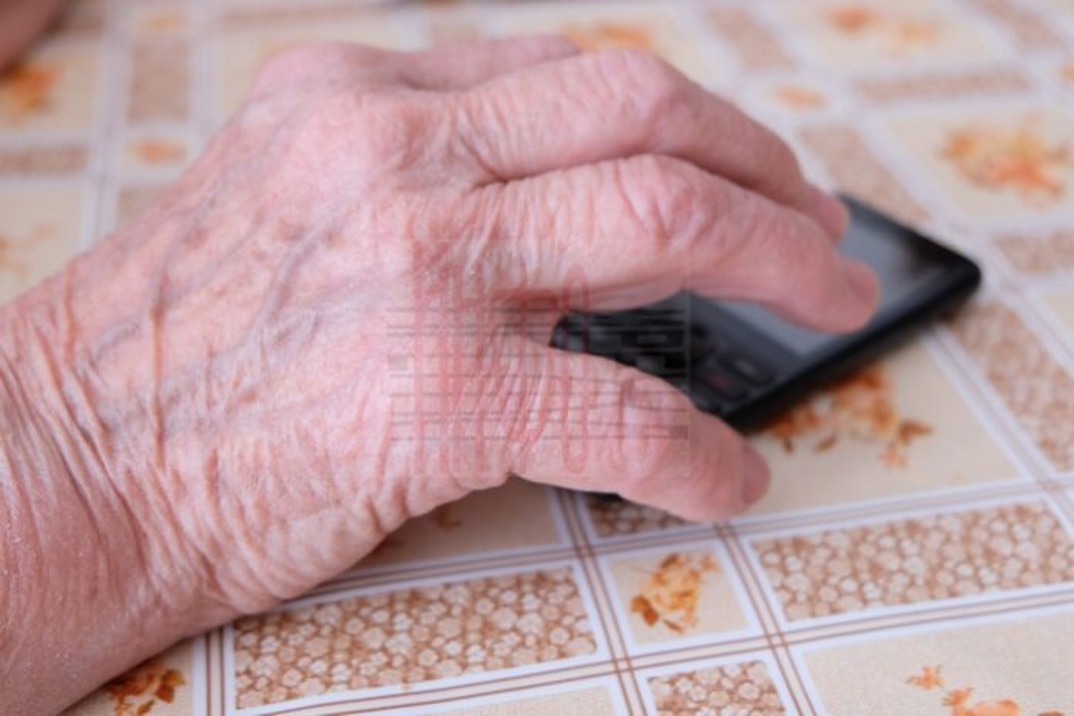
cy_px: 358
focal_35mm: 40
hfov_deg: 48.5
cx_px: 537
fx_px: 1193
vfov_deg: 33.4
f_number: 4.5
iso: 800
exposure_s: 1/60
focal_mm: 26.9
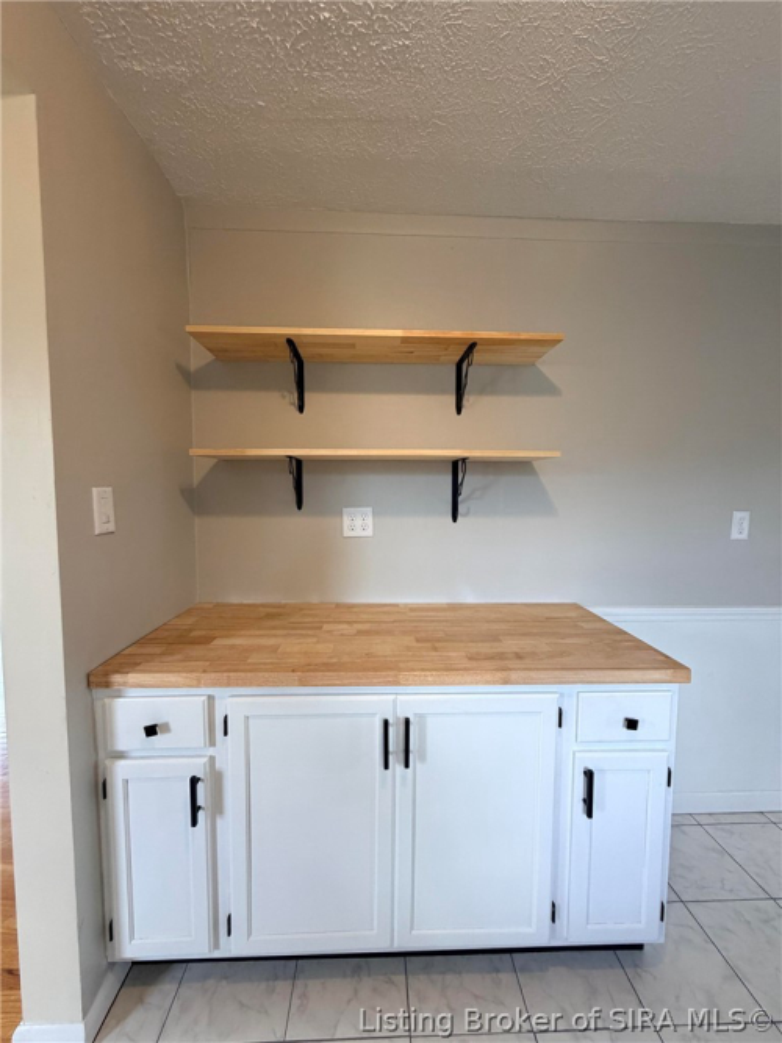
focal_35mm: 14
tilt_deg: -3.8
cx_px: 391
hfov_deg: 85.7
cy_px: 522
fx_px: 422
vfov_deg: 102.1
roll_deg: +0.5
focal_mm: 2.22
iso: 250
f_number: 2.2
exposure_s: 1/120
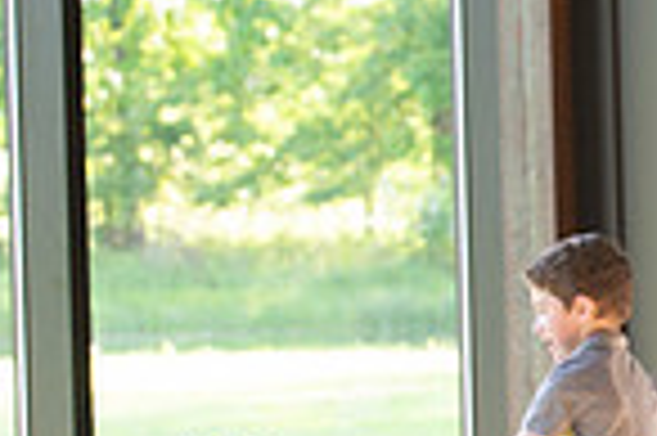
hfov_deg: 6.3
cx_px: 903
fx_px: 5906
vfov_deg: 4.2
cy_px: 398
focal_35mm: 324
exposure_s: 1/250
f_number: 5
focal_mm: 70
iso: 1000
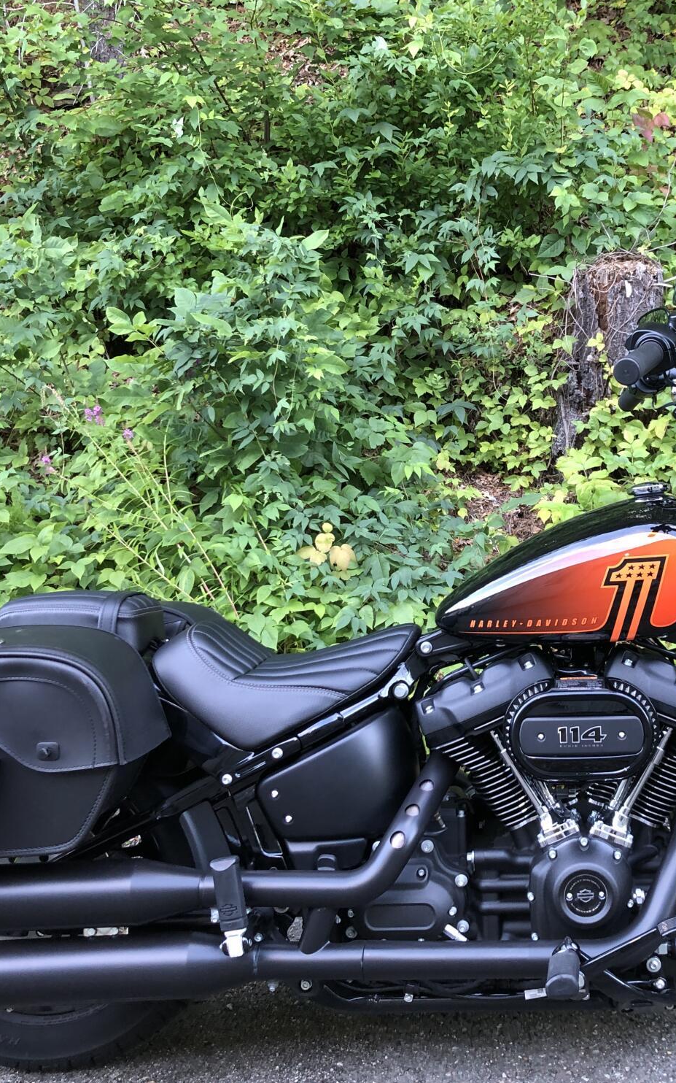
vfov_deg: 49.3
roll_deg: +3.1
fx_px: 1180
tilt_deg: -6.6
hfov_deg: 31.3
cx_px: 517
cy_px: 542
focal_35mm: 40
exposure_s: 1/20
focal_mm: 4
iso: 40
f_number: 1.8
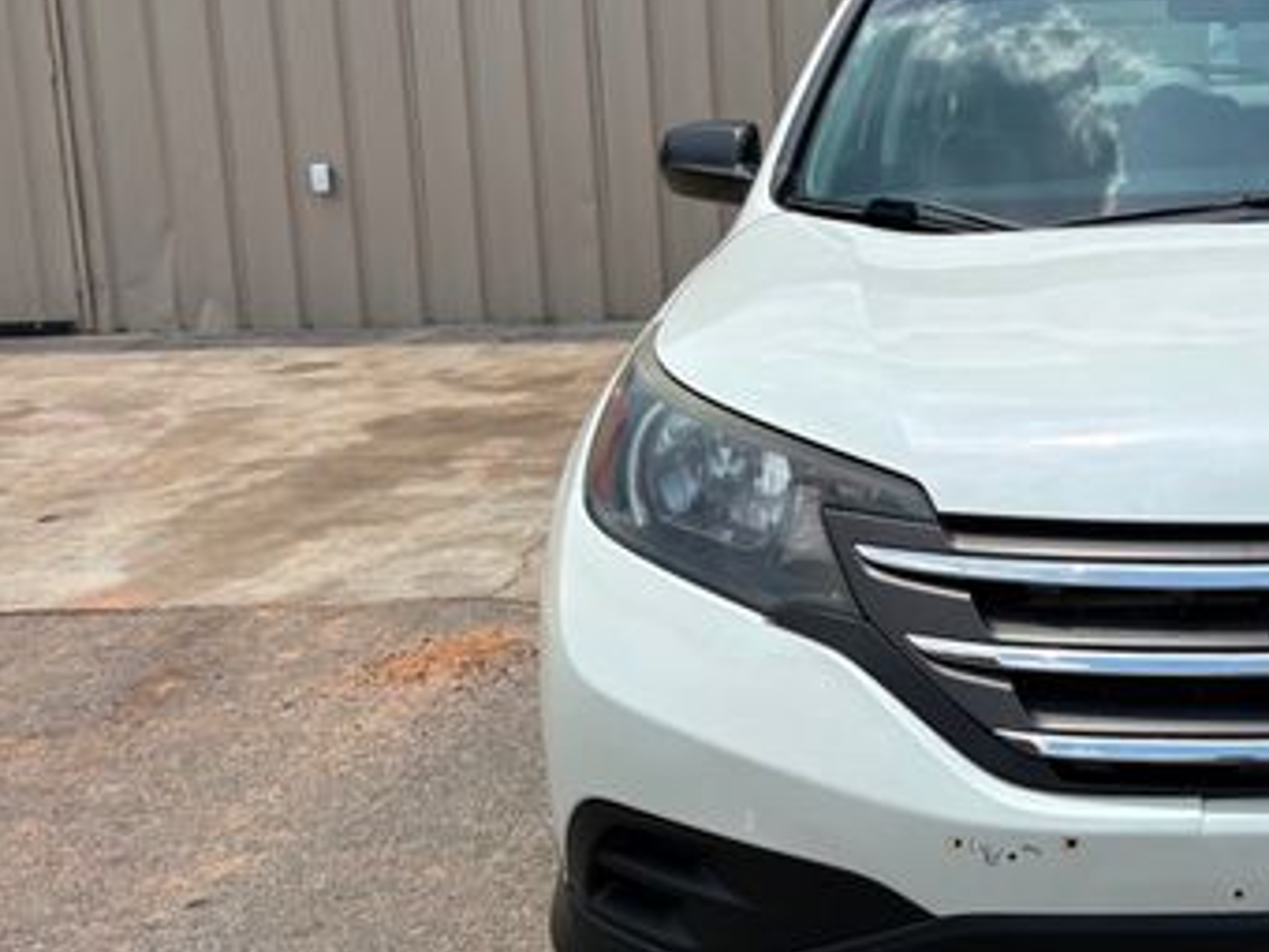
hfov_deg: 36.1
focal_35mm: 49
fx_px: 1796
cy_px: 358
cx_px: 1179
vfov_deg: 29.6
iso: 50
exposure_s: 1/5814
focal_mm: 5.96
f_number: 1.6
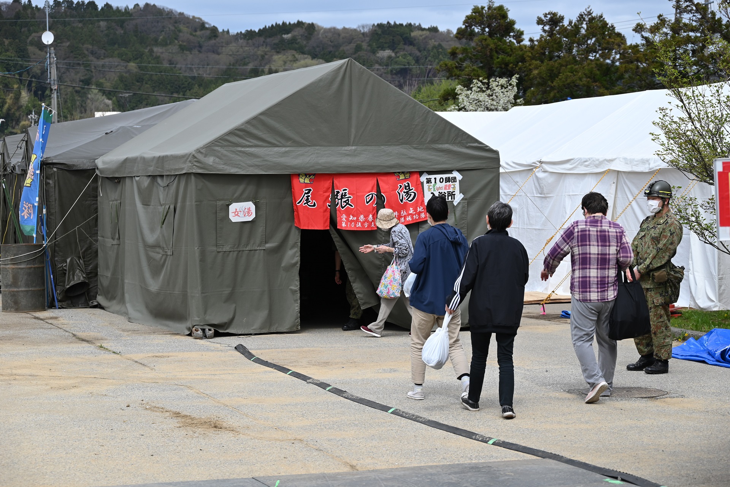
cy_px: 244
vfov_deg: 16.3
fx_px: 1703
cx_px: 365
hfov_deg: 24.2
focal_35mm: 84
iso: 200
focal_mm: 84
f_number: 7.1
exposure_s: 1/800
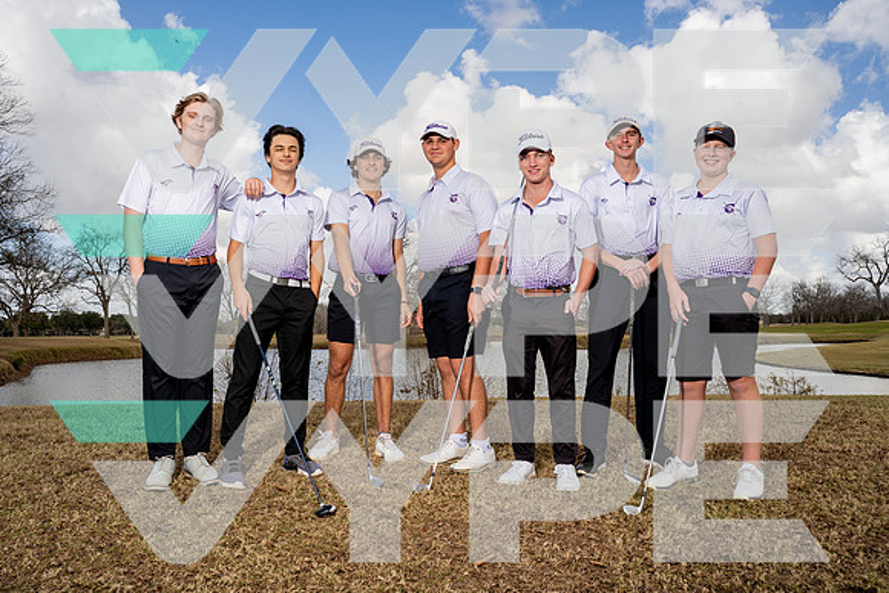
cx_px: 444
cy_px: 296
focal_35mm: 25
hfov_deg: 71.5
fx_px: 617
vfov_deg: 51.3
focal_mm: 25
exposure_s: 1/250
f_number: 8
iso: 100
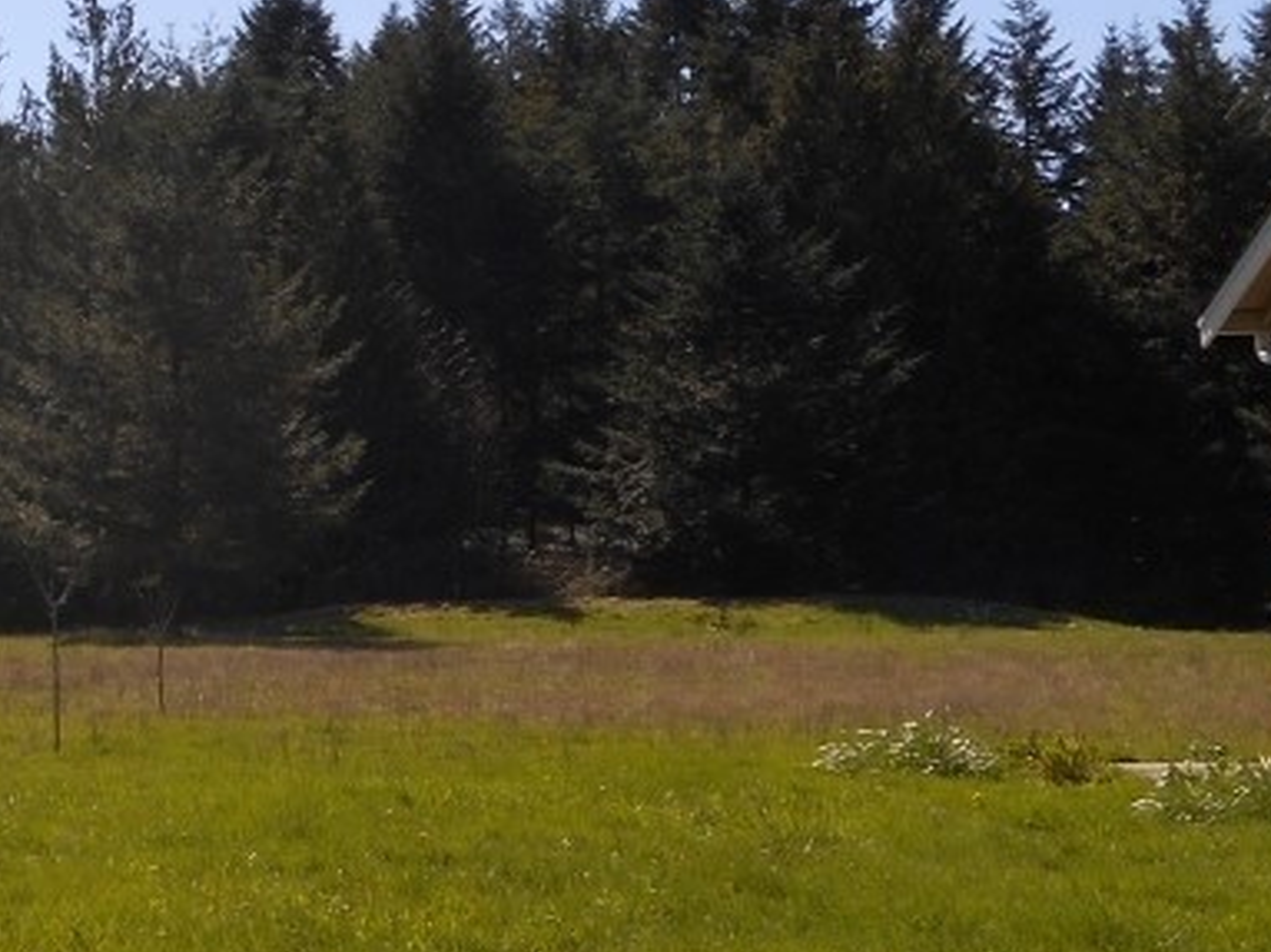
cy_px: 544
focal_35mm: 91
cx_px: -275
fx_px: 3340
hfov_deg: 20.1
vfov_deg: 16.2
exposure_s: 1/640
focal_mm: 6
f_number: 4.2
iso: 80
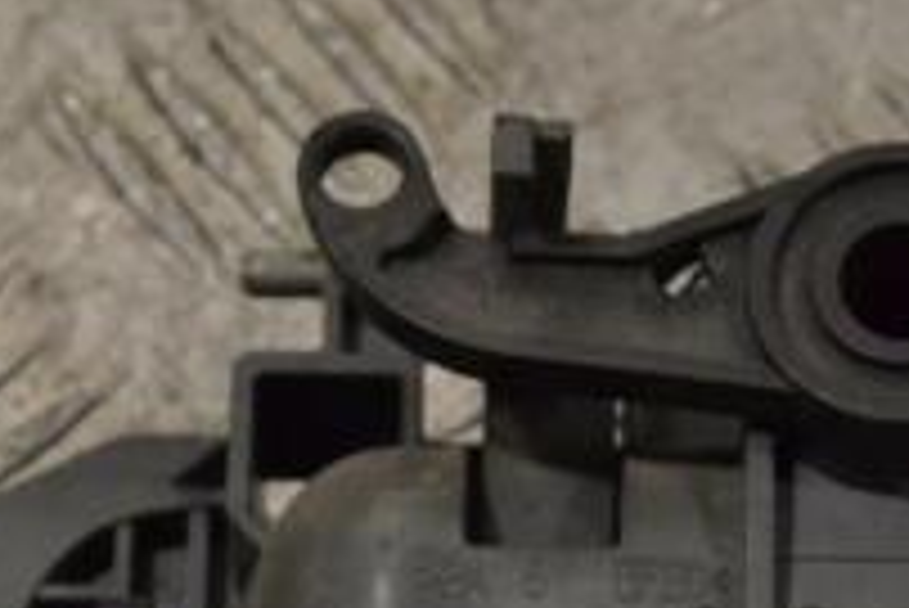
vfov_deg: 6.8
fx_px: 5066
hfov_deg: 10.2
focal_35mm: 200
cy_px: 784
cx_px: 603
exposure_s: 1/400
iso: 3200
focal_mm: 45
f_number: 10
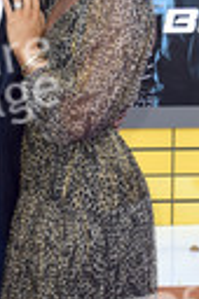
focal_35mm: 225
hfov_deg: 6.1
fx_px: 1871
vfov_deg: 9.1
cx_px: 8
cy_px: 210
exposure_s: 1/250
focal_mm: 72
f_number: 7.1
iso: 400
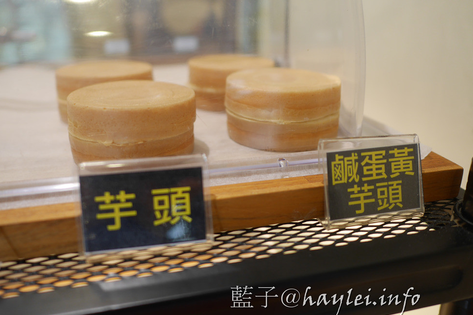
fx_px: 420
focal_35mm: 32
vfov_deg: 41.1
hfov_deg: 58.7
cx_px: 233
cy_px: 140
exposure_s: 1/100
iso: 200
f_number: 1.8
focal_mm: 15
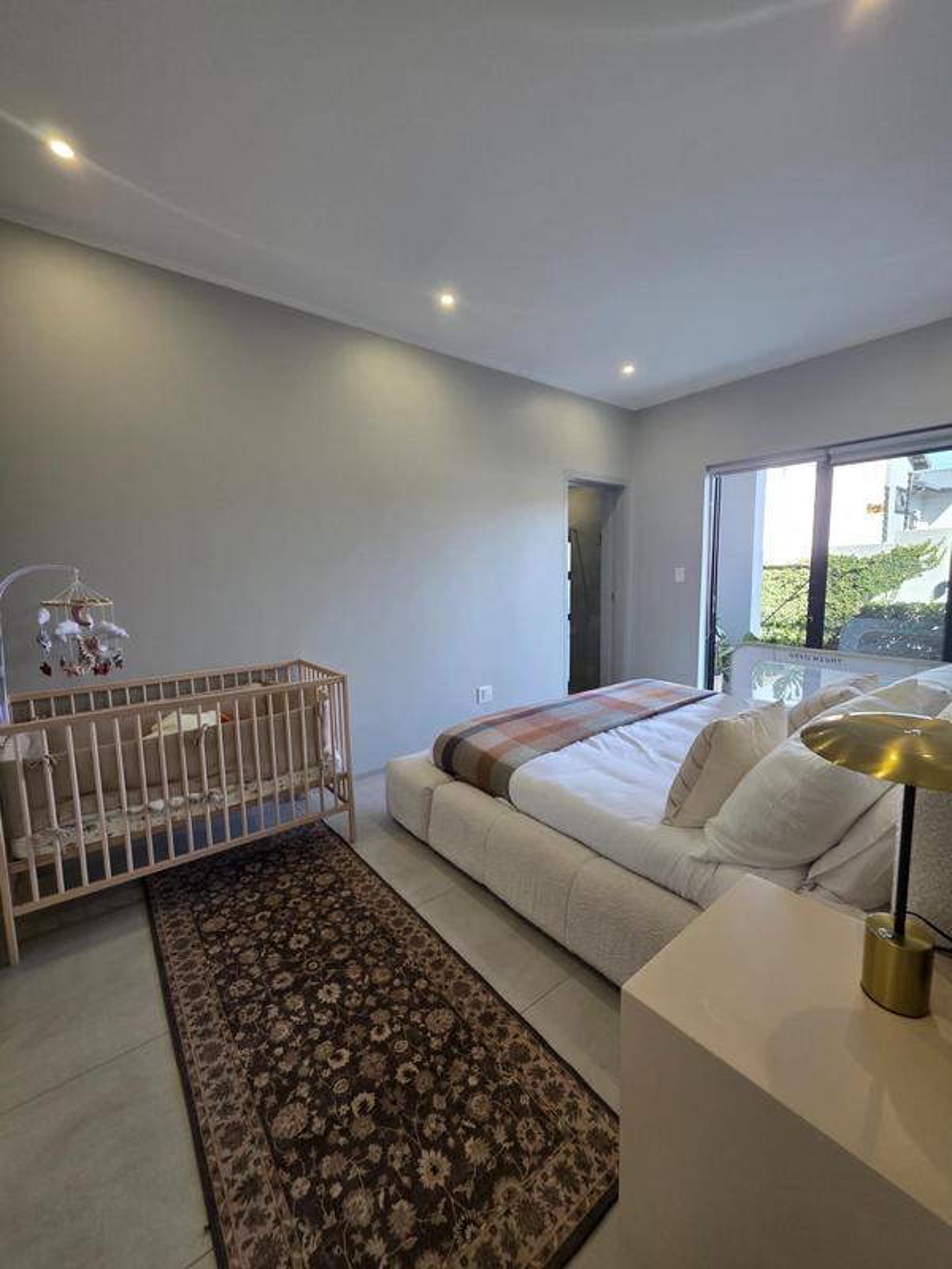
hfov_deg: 89.9
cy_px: 634
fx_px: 477
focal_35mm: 13
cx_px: 476
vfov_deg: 106.2
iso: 160
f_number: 1.9
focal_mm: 2.2
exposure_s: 1/120
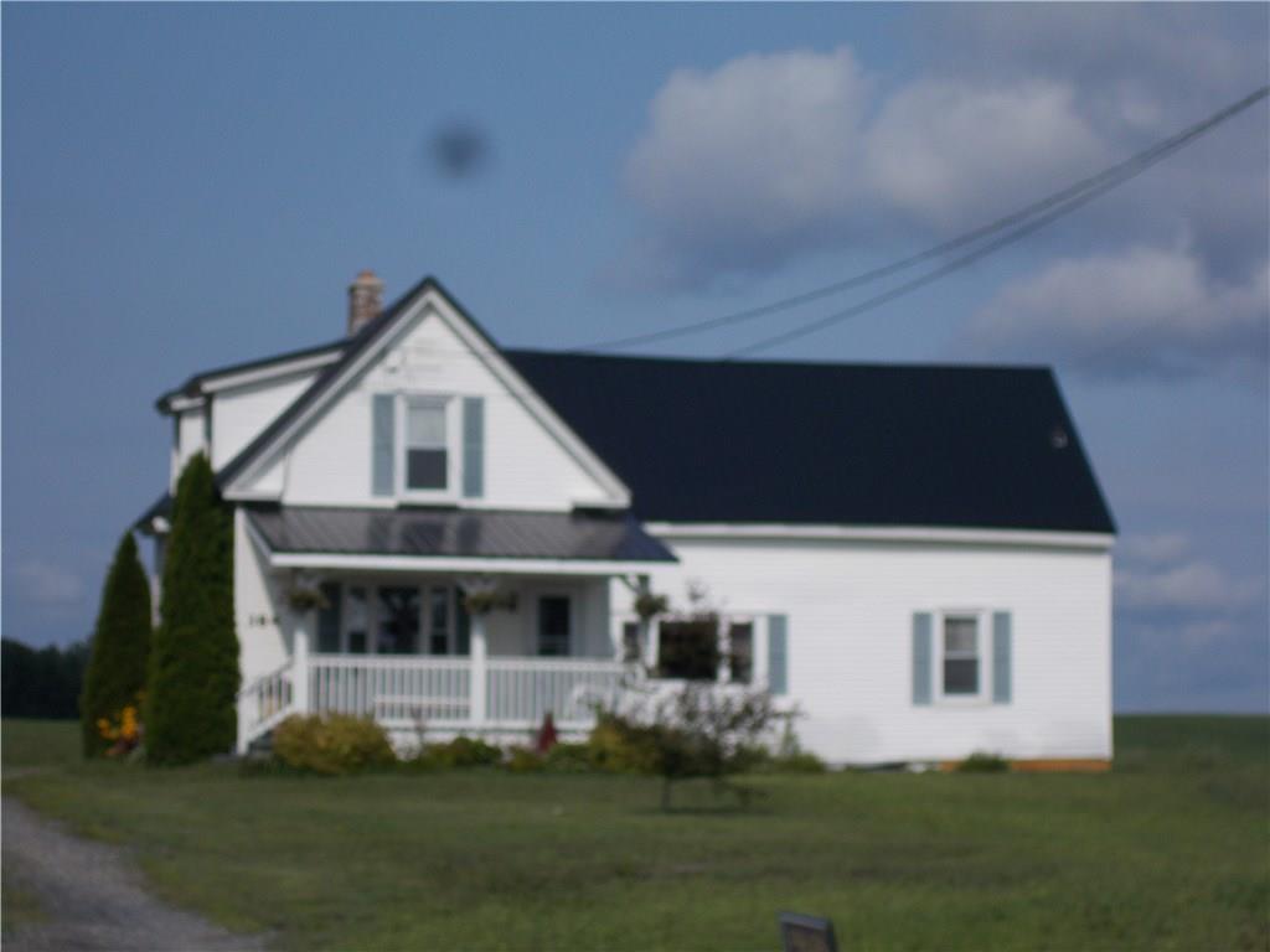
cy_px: 476
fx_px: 4146
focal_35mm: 113
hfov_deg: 17.4
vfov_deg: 13.1
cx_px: 635
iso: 80
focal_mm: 20.1
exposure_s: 1/125
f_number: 15.5
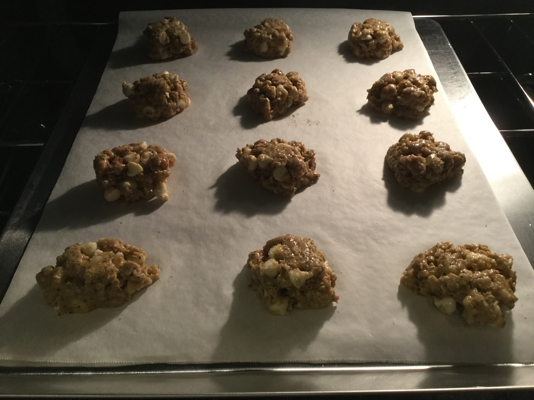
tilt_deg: -44.9
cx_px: 267
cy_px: 200
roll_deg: -1.9
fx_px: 478
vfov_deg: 45.4
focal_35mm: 31
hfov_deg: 58.4
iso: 100
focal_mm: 3.3
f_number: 2.4
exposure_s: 1/30
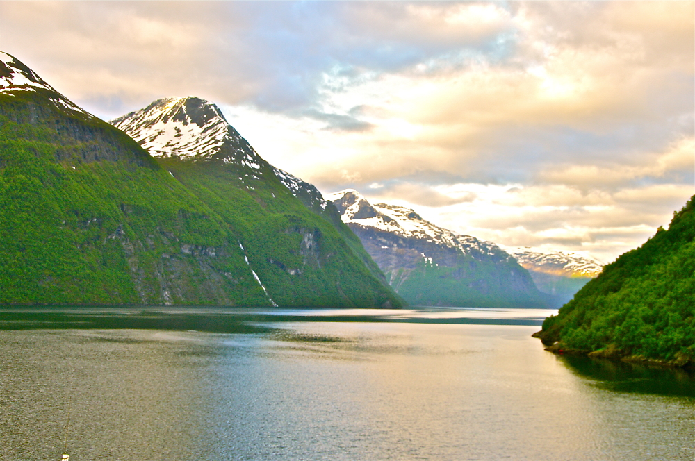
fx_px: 925
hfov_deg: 41.2
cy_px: 230
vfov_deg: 28.0
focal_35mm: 48
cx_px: 348
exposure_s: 1/125
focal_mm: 32
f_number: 5.6
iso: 200
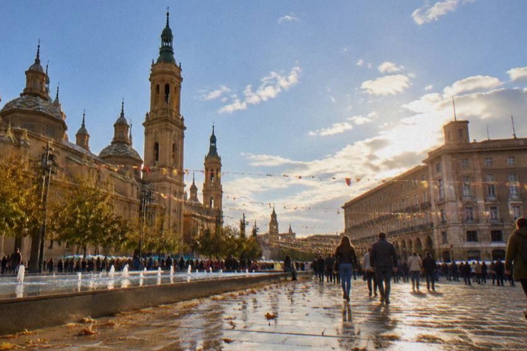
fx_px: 615
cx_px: 225
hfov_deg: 46.3
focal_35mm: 42
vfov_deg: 31.9
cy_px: 170
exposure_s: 1/50
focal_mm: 35
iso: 2000
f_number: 9
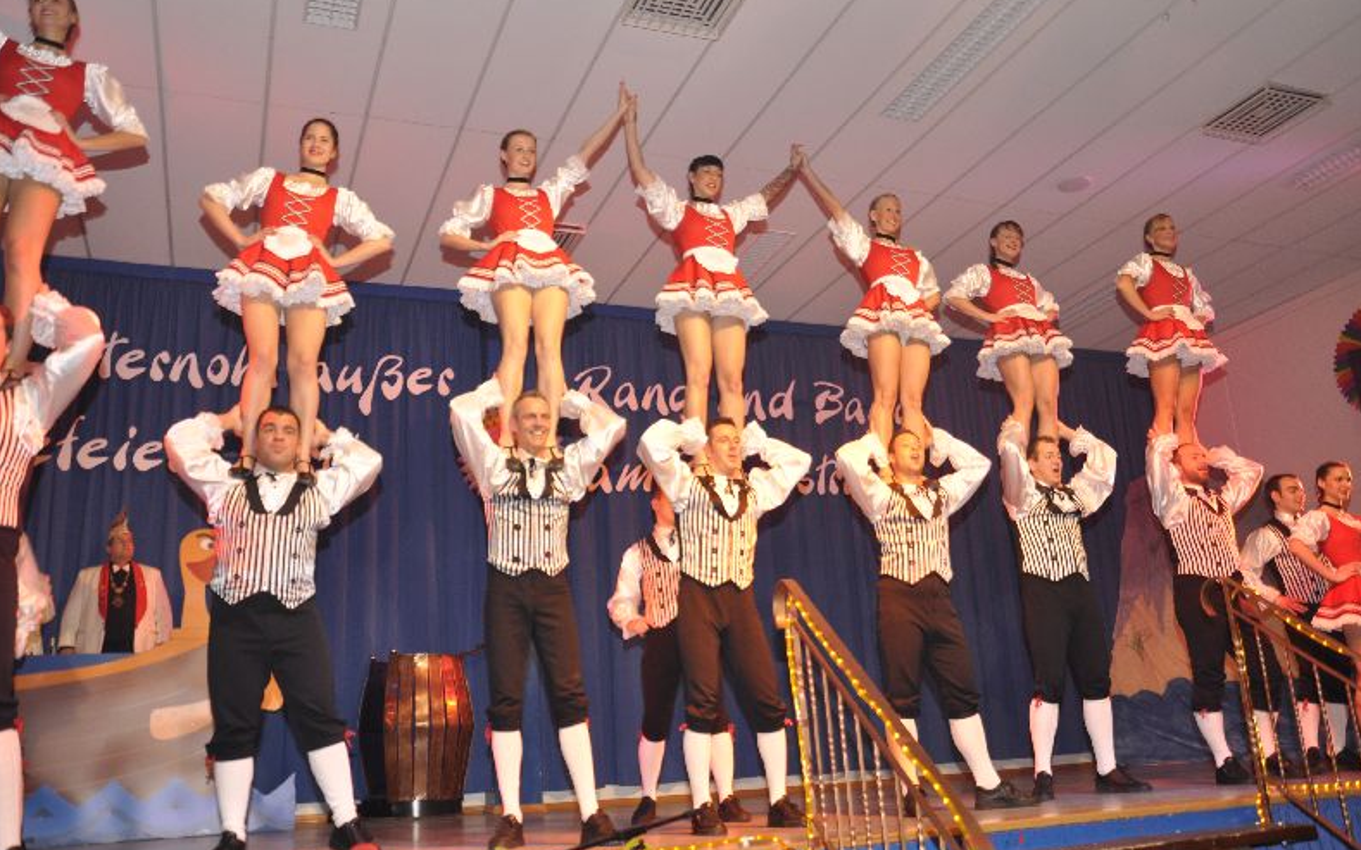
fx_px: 1206
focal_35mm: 33
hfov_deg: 58.9
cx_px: 674
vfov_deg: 38.8
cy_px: 418
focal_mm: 21
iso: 400
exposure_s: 1/60
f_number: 5
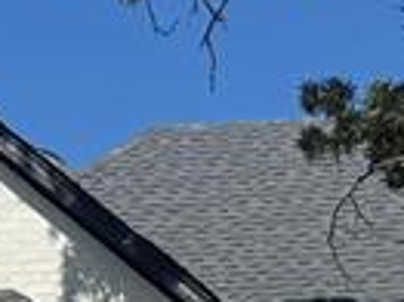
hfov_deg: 10.4
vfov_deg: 7.0
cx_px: -68
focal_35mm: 188
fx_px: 2192
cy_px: 909
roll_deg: +1.2
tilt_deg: -0.9
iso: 80
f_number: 1.78
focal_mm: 6.76
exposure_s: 1/10417
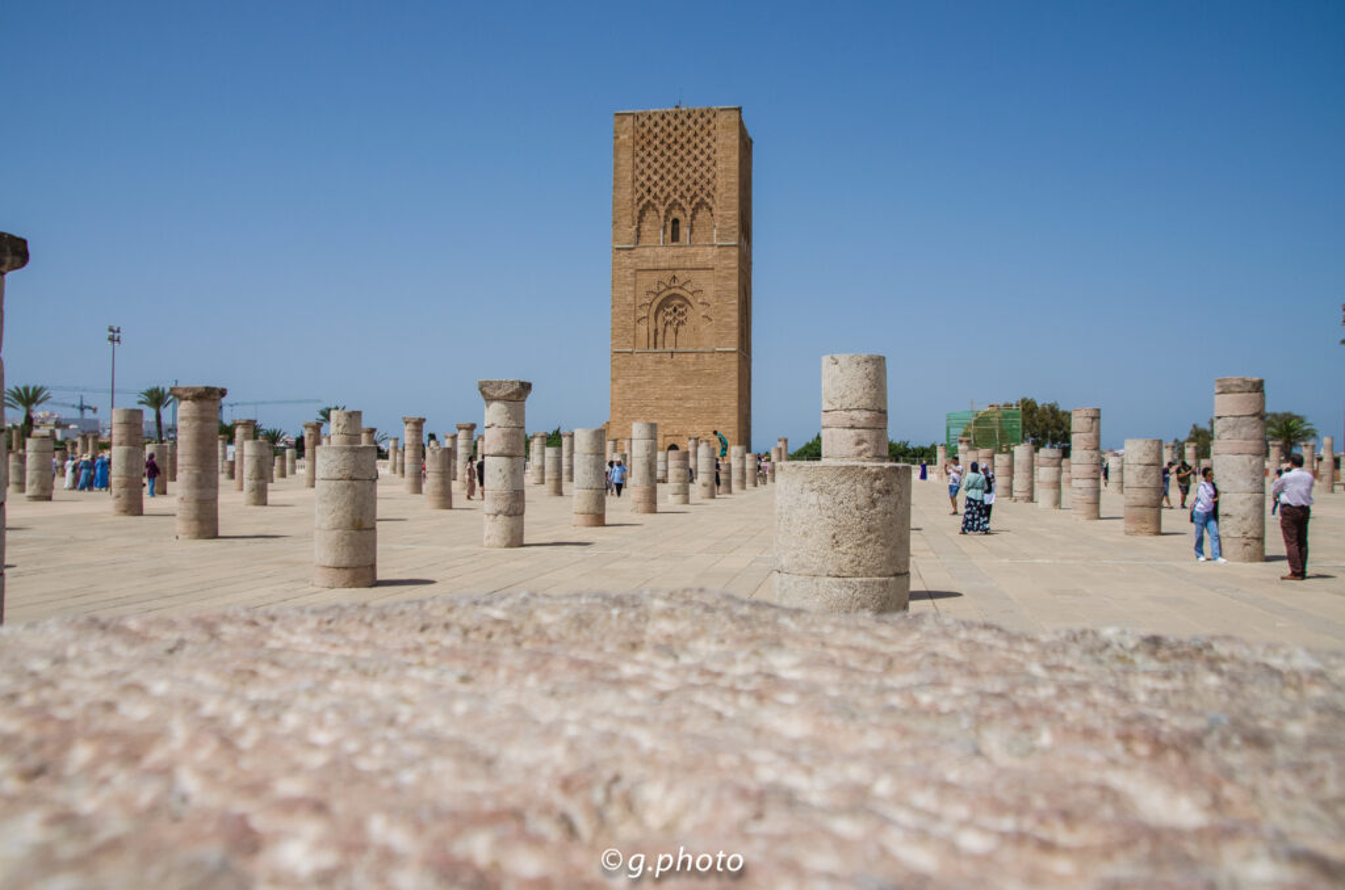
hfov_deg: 67.5
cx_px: 672
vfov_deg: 47.7
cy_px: 445
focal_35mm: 27
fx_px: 1007
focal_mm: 18
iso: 200
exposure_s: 1/1250
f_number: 8
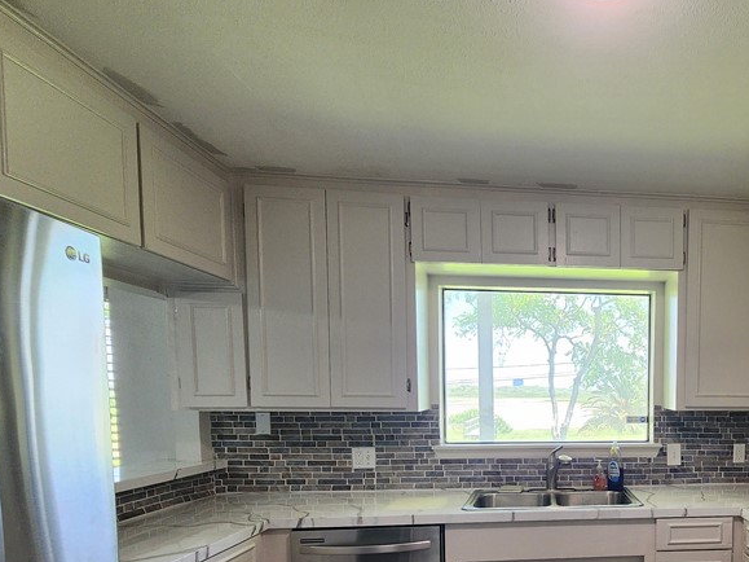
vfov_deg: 56.5
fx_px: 498
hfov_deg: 65.3
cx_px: 627
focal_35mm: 23
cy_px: 409
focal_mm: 2.2
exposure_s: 1/60
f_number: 2.2
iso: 125
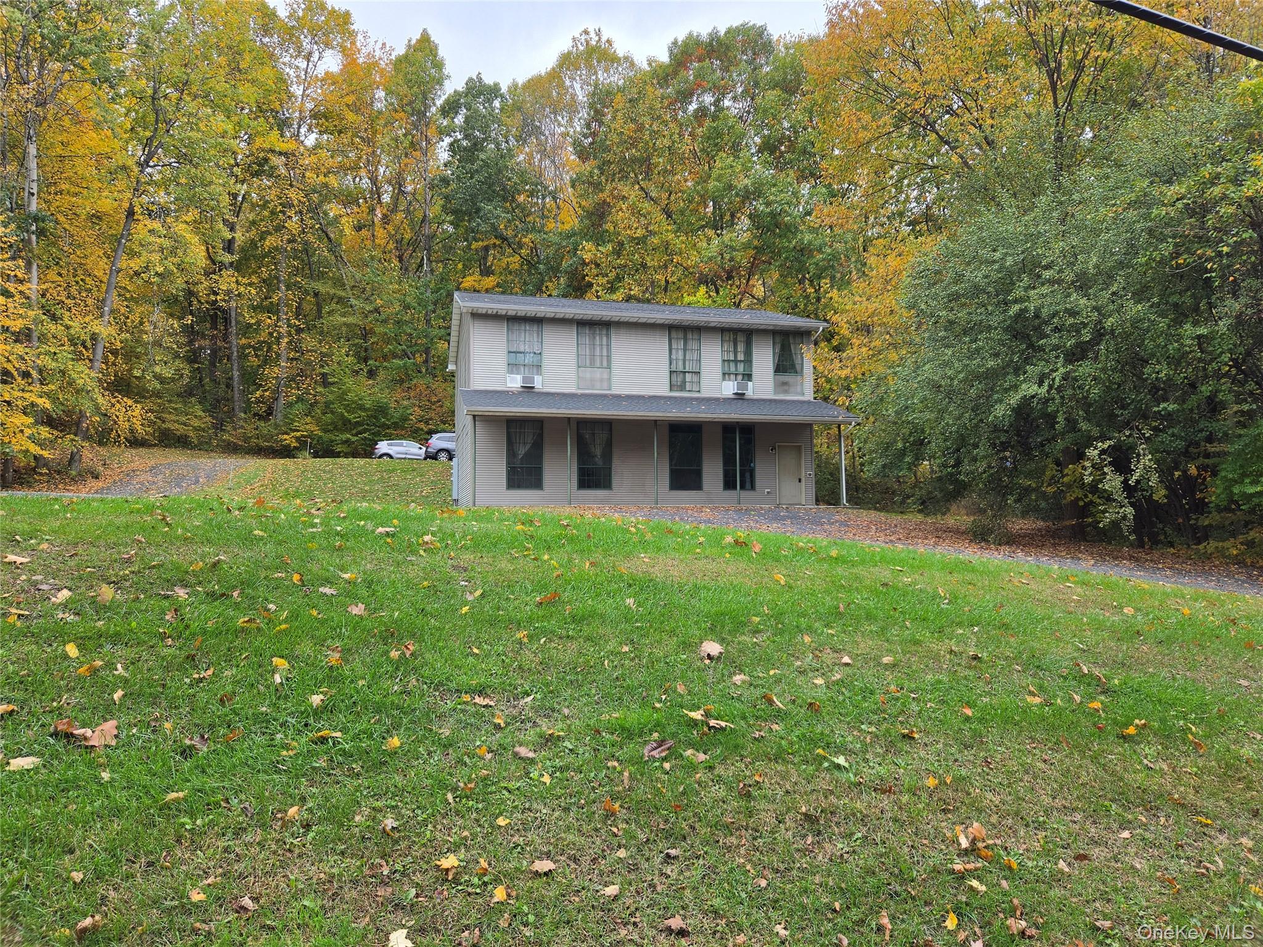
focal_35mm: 23
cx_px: 632
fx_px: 839
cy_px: 474
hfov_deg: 73.9
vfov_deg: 58.9
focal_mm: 5.4
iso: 80
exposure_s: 1/769
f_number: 1.8
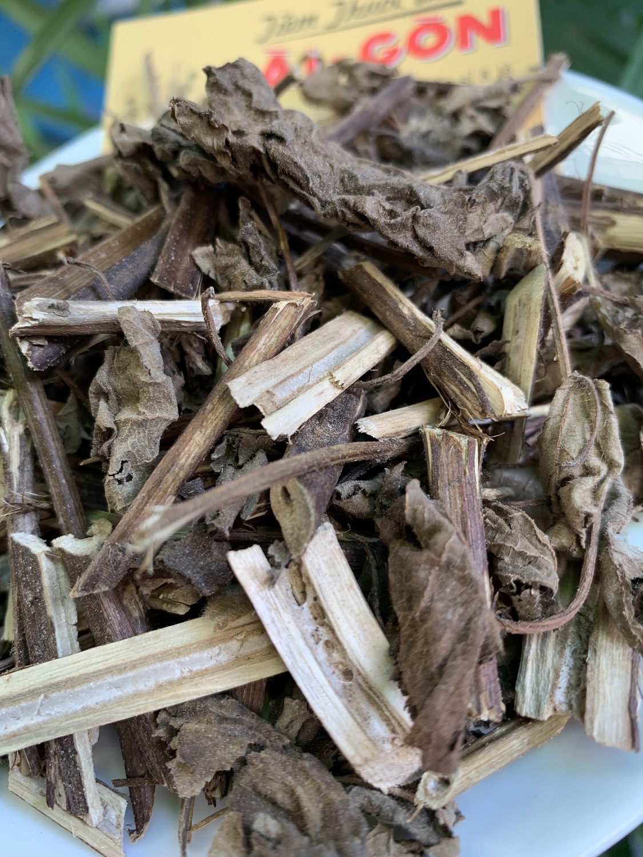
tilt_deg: -48.2
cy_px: 428
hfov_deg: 53.1
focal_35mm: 26
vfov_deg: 67.3
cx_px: 322
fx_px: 644
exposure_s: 1/121
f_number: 1.8
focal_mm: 4.25
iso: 64
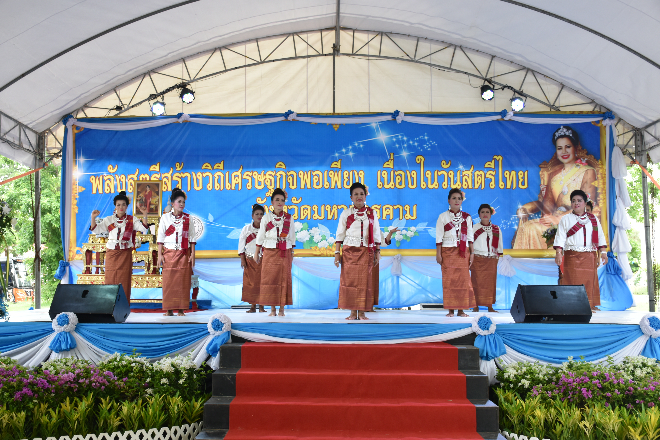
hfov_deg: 49.6
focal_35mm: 39
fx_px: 715
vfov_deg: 34.2
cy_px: 220
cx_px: 330
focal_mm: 26
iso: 400
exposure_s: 1/100
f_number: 5
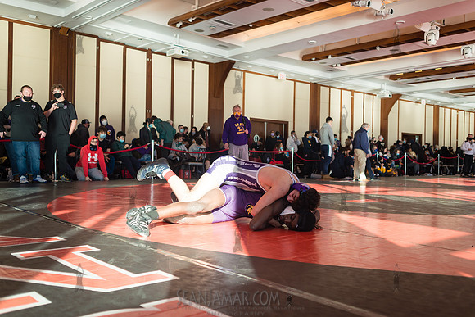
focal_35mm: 35
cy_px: 158
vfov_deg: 37.9
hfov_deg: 54.4
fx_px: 462
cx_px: 238
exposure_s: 1/400
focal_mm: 35
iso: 400
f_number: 3.5
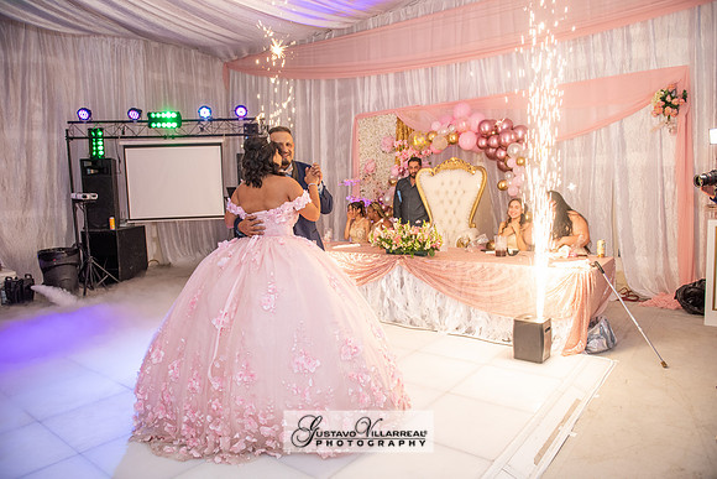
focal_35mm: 24
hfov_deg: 73.7
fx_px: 478
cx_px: 358
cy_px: 240
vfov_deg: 53.2
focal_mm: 24
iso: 1250
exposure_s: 1/160
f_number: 3.5
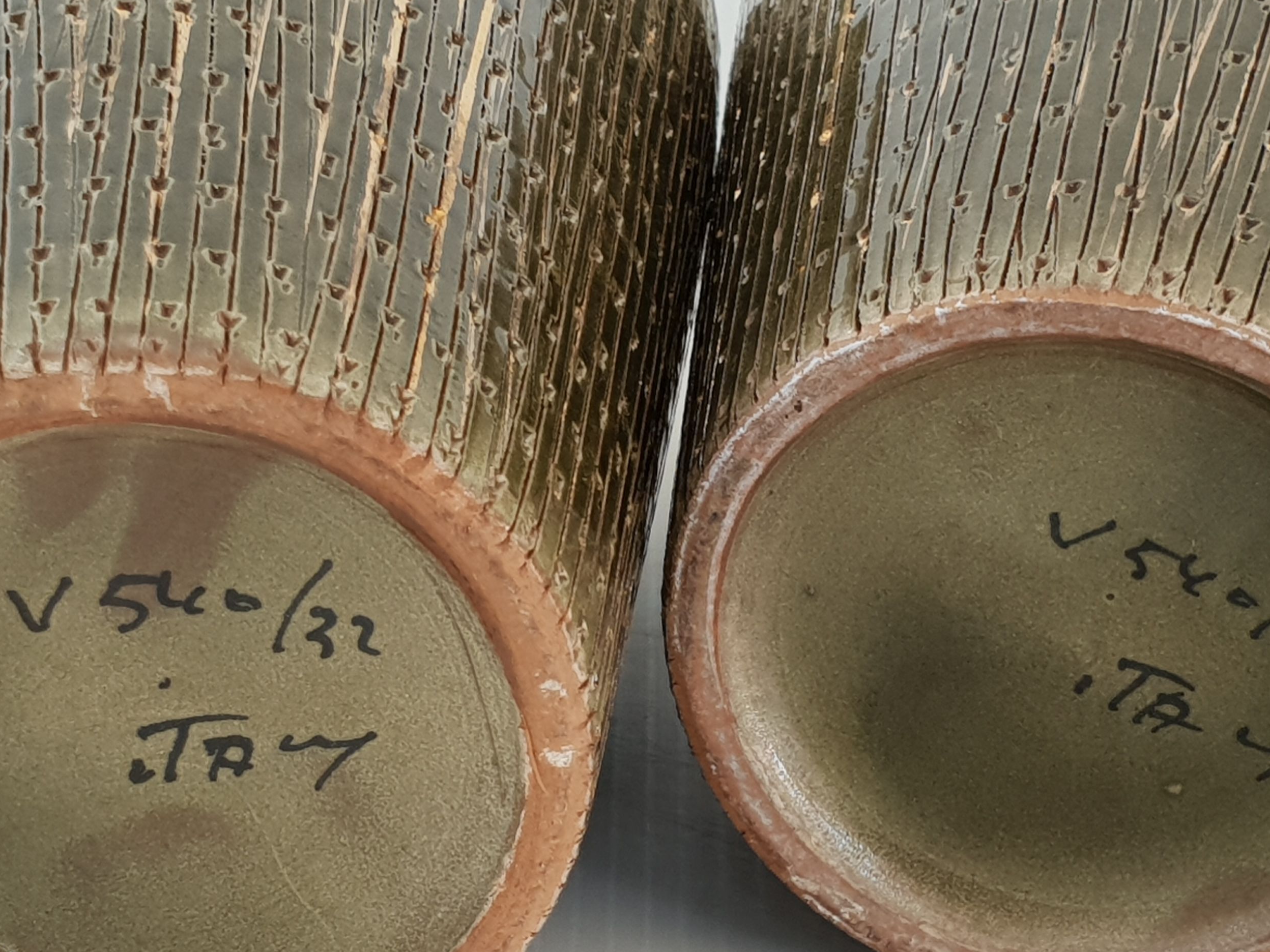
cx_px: 559
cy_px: 554
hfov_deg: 44.7
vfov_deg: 34.3
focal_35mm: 42
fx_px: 1541
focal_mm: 4.3
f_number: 2.4
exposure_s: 1/50
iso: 64
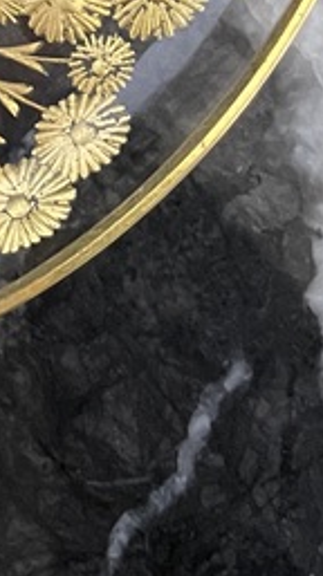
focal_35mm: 113
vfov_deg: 16.6
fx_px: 1726
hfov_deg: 9.7
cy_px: -374
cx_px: -393
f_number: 1.6
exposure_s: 1/25
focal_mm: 4.2
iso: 640
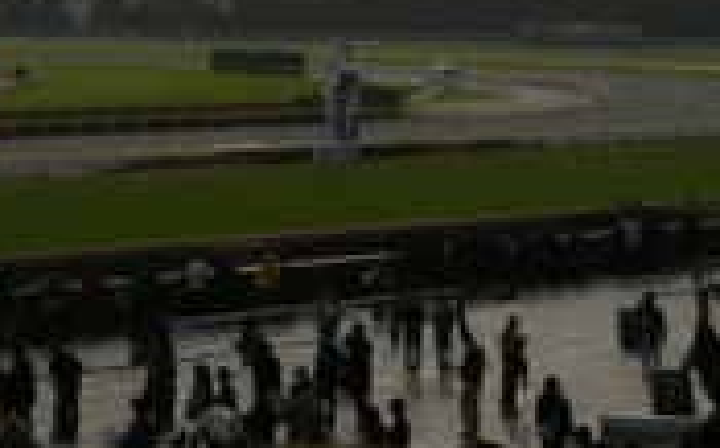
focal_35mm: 131
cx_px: -132
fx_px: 2568
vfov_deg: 9.8
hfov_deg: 15.4
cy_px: -156
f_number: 9
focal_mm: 18
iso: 160
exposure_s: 1/500
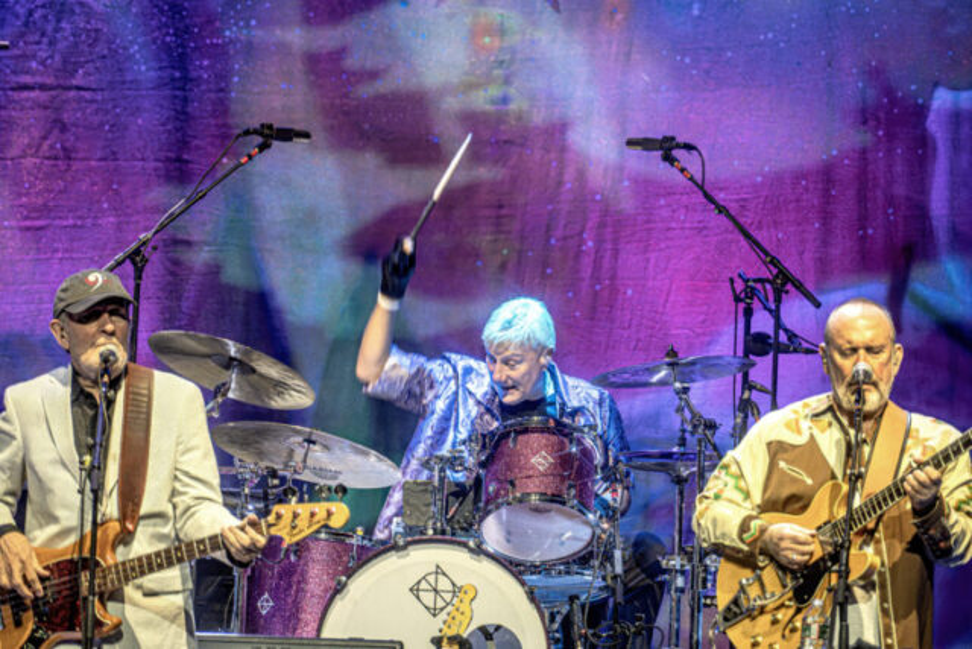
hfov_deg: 5.2
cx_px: 486
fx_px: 10802
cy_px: 324
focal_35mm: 400
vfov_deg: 3.4
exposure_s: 1/100
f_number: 8
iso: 2000
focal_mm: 400
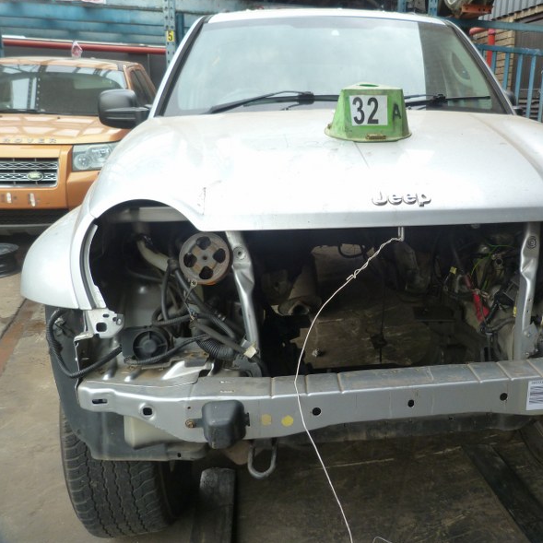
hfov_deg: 52.9
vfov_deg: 54.0
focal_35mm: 30
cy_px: 270
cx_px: 367
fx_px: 532
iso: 125
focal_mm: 4.5
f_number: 2.8
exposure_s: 1/80
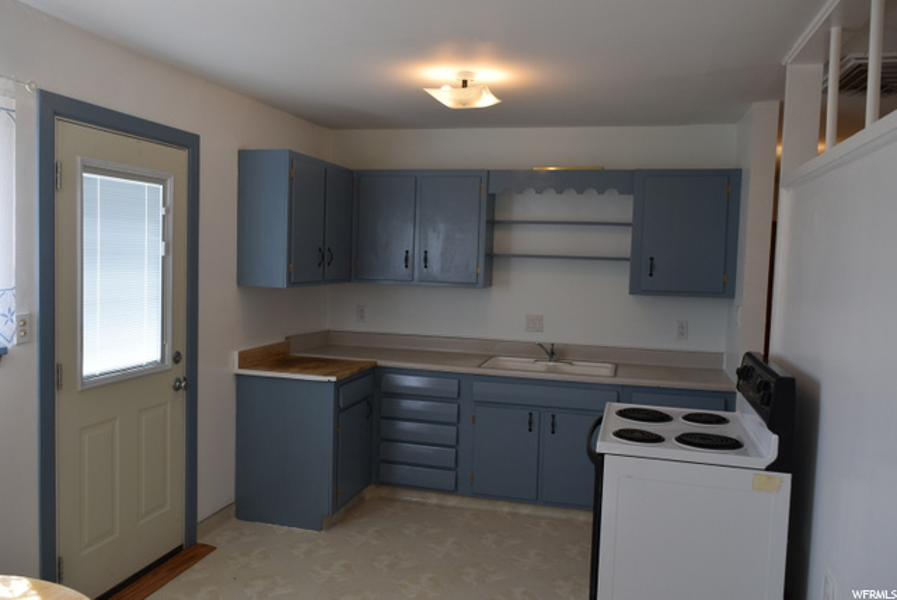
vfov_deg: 48.0
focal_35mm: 27
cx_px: 448
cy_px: 300
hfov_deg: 67.3
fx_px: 673
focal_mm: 18
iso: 400
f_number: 6.3
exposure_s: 1/160
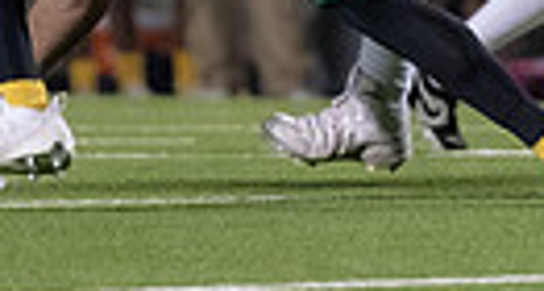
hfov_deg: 1.4
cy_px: -327
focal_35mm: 1535
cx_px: 370
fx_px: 21881
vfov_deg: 0.8
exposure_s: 1/1250
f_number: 2.8
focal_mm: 200
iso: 3200
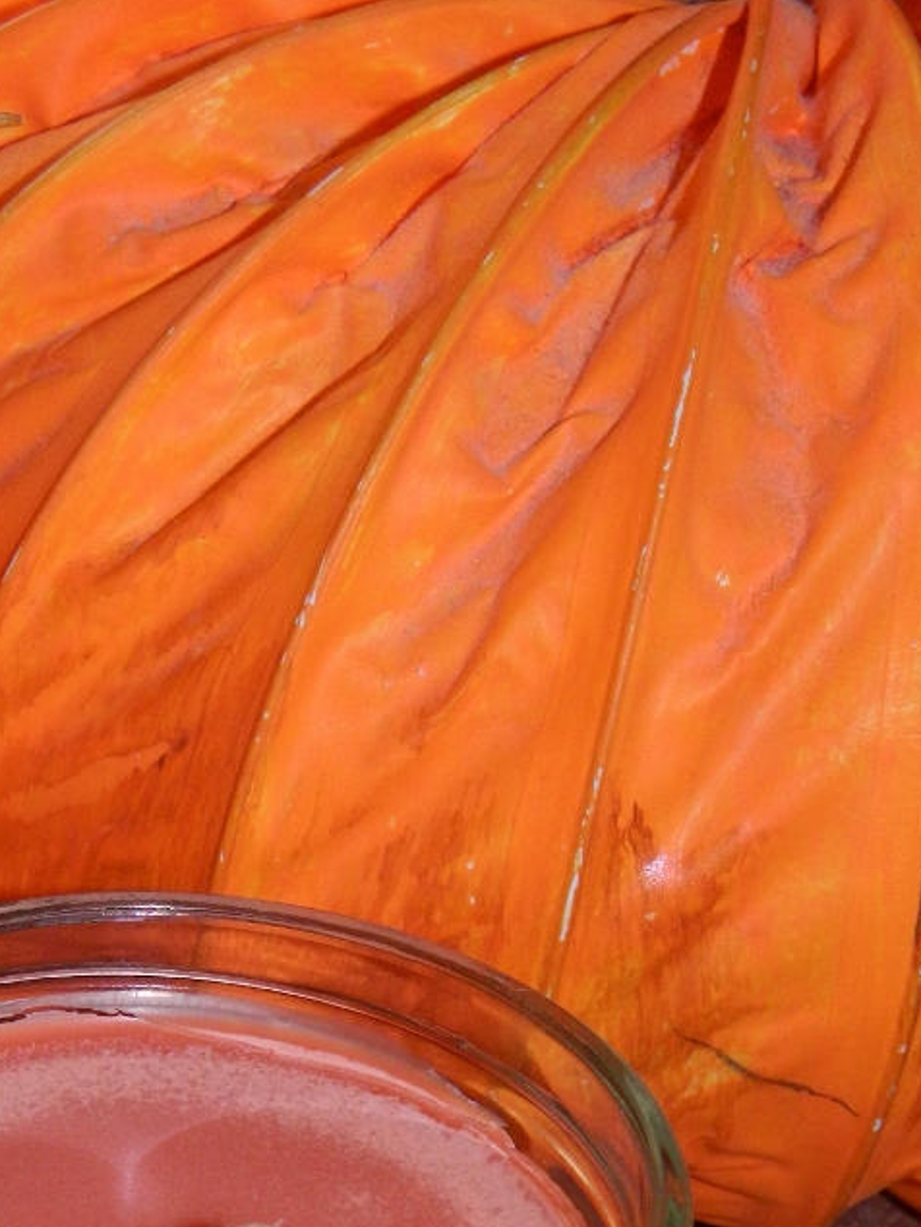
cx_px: 159
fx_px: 4077
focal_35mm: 115
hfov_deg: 12.8
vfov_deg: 16.9
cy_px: 1024
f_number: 3.8
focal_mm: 10.2
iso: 200
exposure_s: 1/50
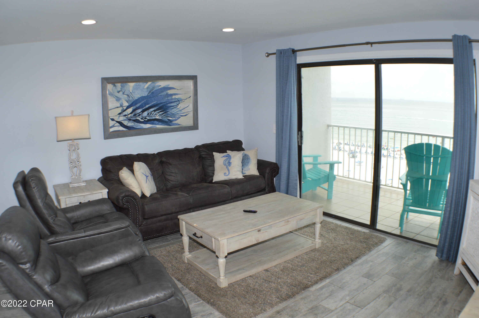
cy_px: 159
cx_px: 240
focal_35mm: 36
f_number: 5.6
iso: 180
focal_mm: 24
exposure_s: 1/125
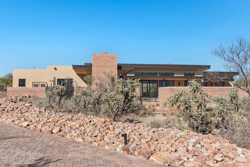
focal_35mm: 30
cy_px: 84
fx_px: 208
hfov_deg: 61.9
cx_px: 125
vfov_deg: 43.6
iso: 100
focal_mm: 20
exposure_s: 1/500
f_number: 8
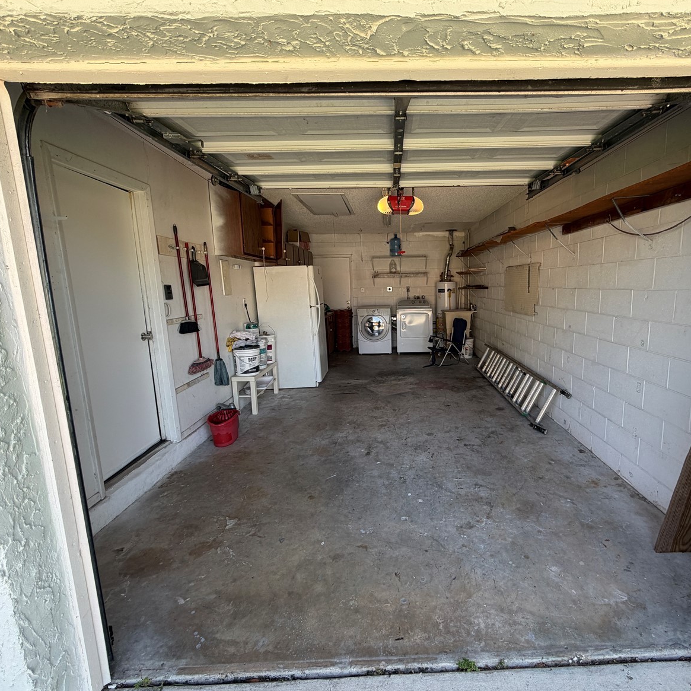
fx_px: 384
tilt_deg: -9.5
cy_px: 347
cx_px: 402
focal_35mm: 17
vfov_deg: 84.0
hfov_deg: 83.3
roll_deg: +2.1
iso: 64
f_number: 2.2
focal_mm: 2.22
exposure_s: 1/121
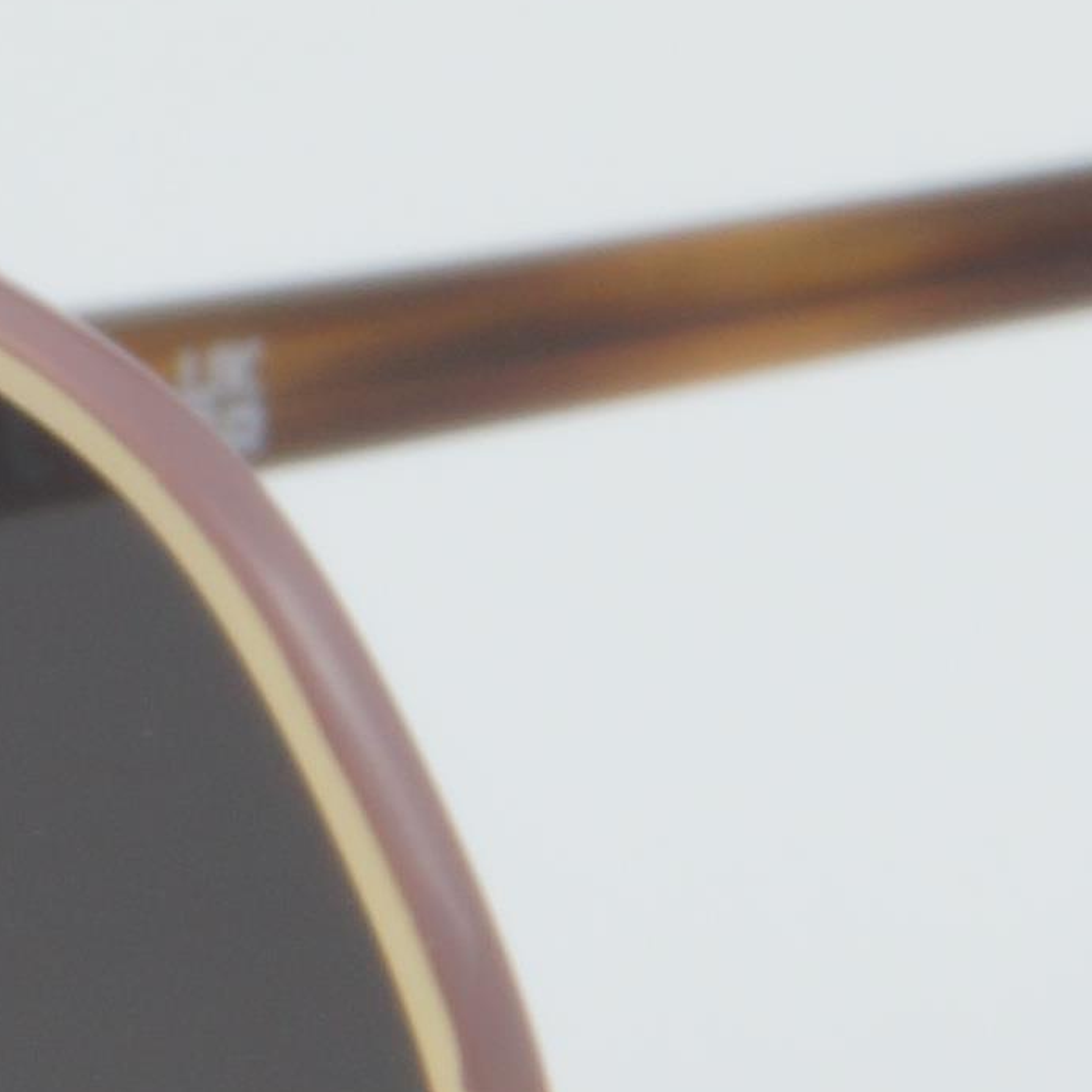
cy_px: 1717
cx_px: 2796
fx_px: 19665
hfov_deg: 3.1
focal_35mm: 551
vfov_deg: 3.2
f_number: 32
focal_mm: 50
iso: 100
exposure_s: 1/4
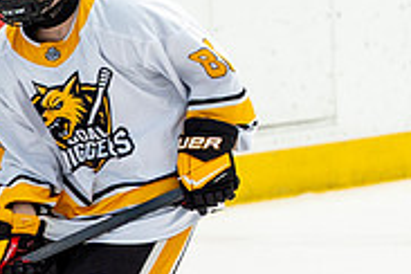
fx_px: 10754
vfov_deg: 1.5
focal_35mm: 942
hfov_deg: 2.2
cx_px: -51
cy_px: 328
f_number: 3.5
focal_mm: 150
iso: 800
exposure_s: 1/640
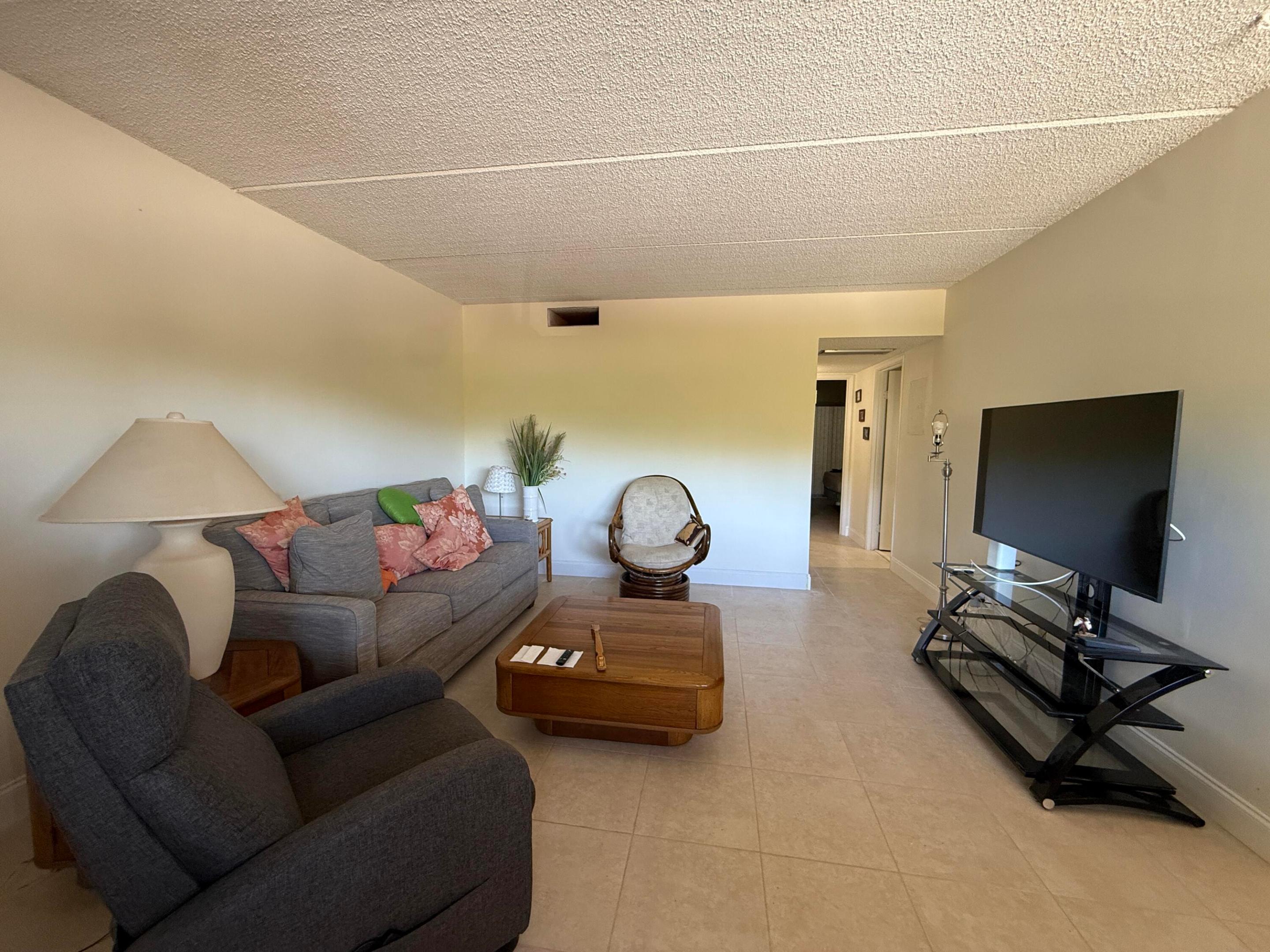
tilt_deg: -4.2
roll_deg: -0.6
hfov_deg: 102.1
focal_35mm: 14
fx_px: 514
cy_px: 476
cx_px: 635
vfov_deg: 85.7
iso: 200
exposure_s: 1/60
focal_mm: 2.22
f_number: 2.2
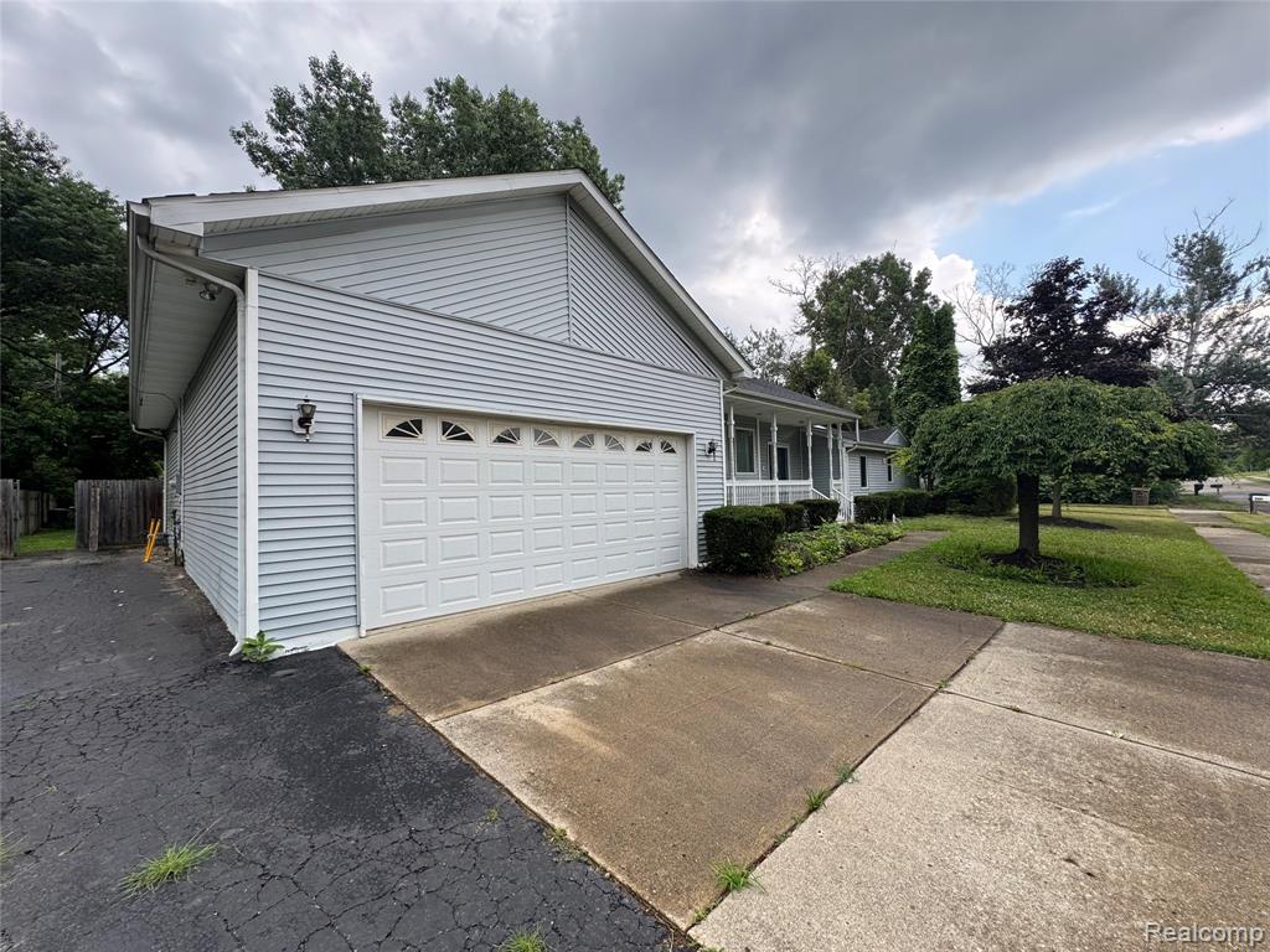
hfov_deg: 102.1
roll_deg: +1.1
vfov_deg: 85.7
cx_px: 635
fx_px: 514
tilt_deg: +0.9
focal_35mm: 14
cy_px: 476
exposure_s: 1/269
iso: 40
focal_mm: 2.22
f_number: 2.2
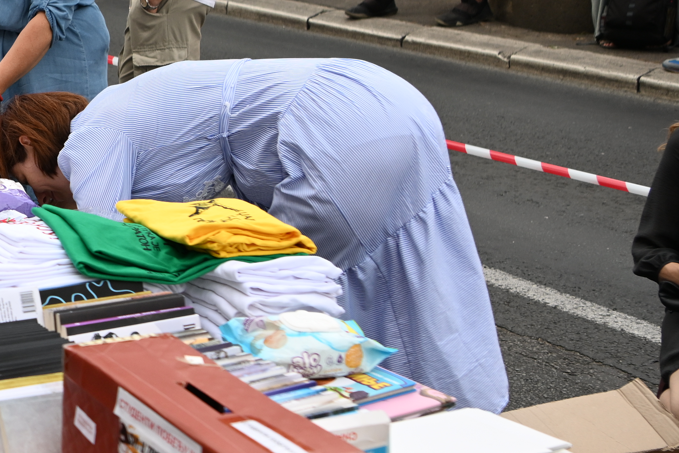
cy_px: 188
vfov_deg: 15.7
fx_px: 1641
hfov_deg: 21.2
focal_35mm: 87
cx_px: -198
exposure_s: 1/250
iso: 400
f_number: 4
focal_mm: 31
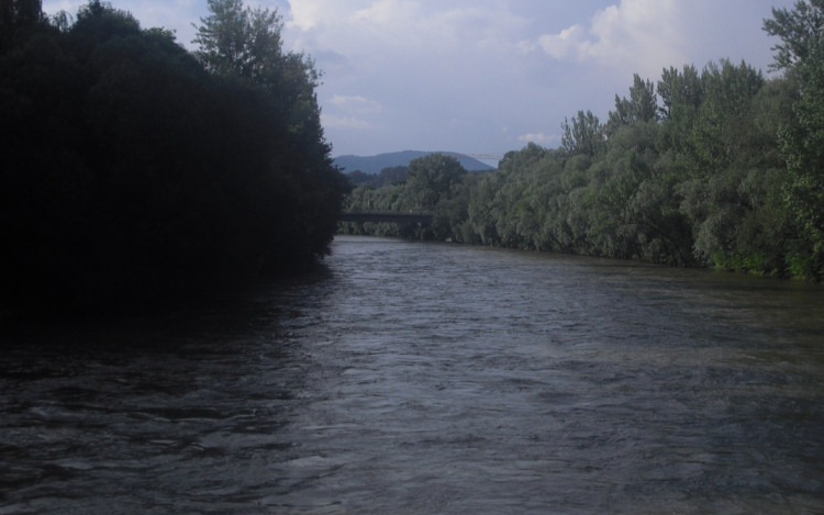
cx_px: 546
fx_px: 1235
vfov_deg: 23.5
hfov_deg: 36.5
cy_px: 215
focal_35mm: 55
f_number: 5.6
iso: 64
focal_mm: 6.2
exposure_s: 1/400
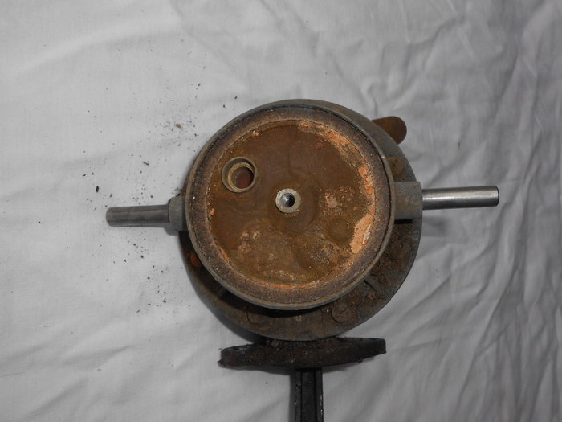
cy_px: 211
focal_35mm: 30
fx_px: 487
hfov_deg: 60.0
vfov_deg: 46.8
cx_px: 281
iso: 125
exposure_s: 1/30
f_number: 11.9
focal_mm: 5.3
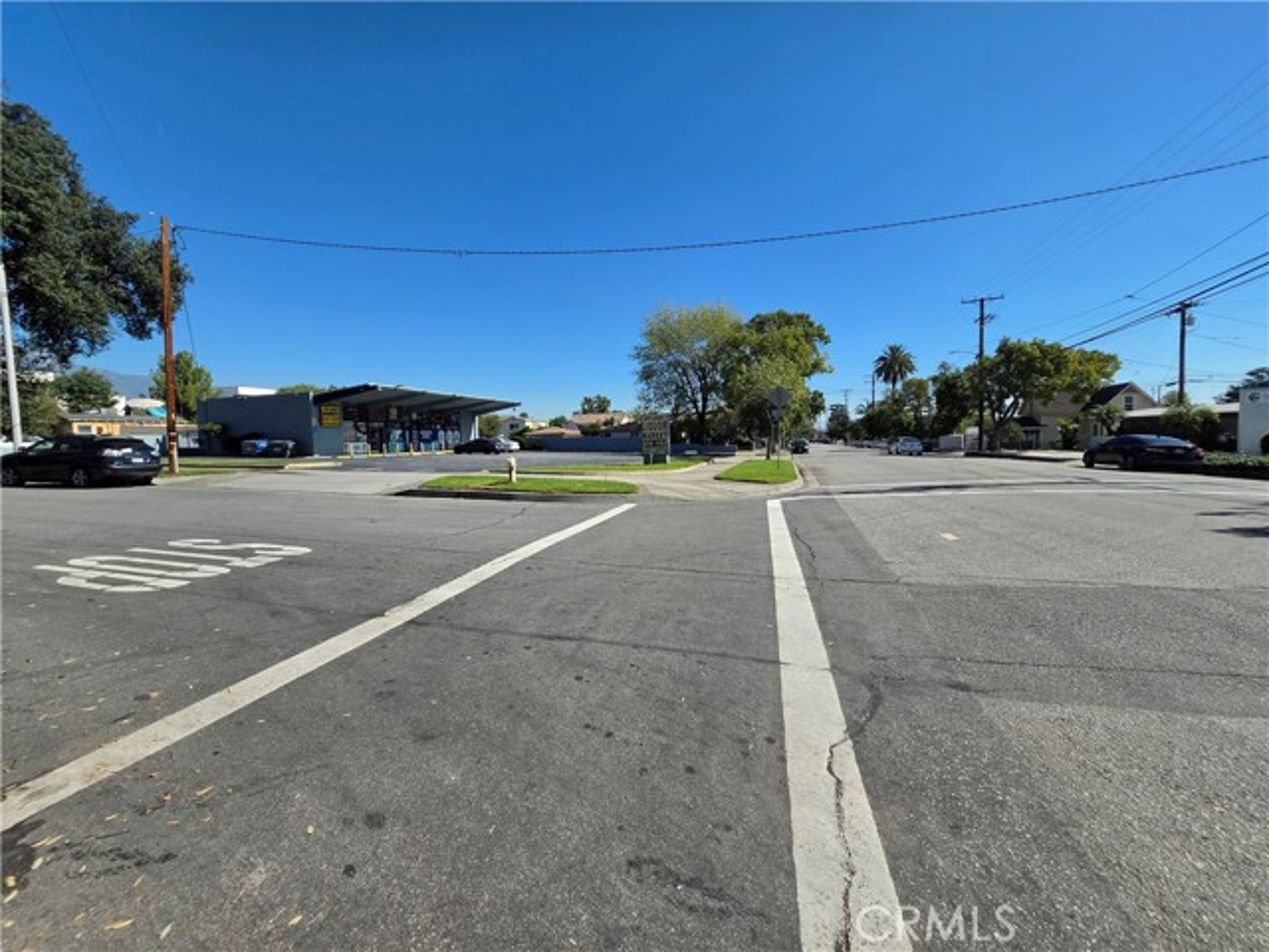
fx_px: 477
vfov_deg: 89.9
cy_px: 476
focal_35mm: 13
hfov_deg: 106.2
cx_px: 634
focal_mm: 1.7
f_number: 2.2
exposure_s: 1/2169
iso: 50
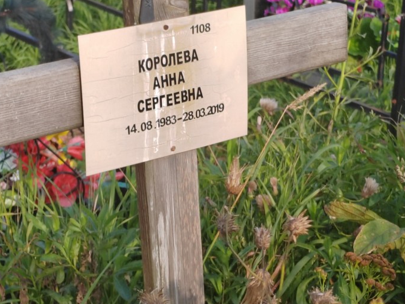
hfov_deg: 19.8
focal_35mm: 99
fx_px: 1158
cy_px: 158
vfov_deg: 14.9
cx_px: 203
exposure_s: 1/610
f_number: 1.9
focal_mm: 5.52
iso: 100
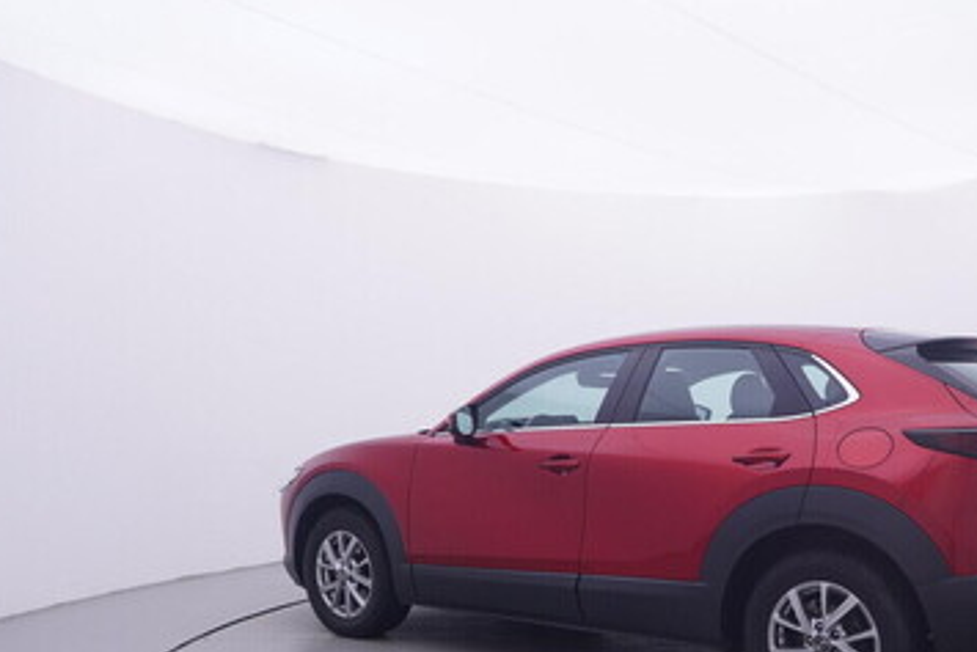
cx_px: 717
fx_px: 944
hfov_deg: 52.6
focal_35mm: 35
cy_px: 453
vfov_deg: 37.6
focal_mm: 15
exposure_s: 1/80
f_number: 5
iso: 200
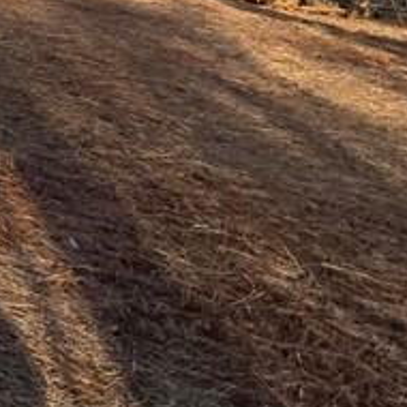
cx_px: -604
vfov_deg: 21.4
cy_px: -263
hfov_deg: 14.6
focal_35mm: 62
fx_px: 825
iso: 50
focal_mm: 2.2
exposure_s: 1/484
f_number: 2.2
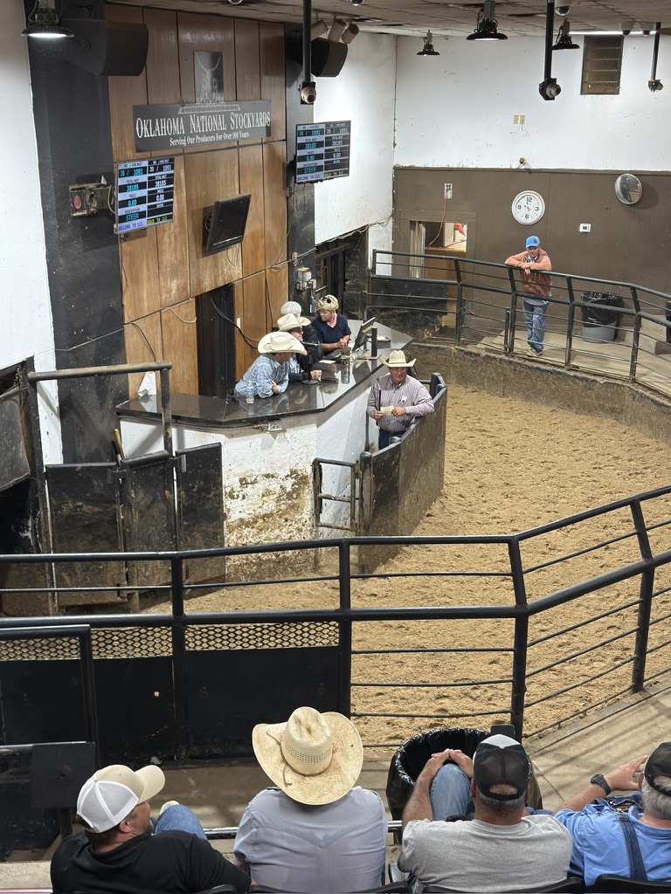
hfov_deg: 33.6
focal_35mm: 43
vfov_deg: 43.9
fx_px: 1111
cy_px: 447
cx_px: 336
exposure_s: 1/60
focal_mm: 6.76
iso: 160
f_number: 1.78
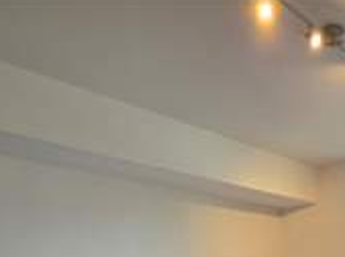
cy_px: 361
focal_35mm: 37
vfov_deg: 28.7
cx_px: 321
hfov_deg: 44.9
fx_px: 368
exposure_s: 1/120
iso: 80
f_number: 1.9
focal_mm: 2.2
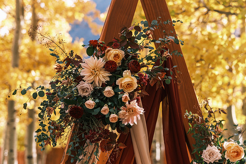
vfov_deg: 16.3
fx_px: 574
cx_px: 123
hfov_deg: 24.2
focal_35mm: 84
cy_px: 82
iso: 400
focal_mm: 56
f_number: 1.6
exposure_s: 1/2000
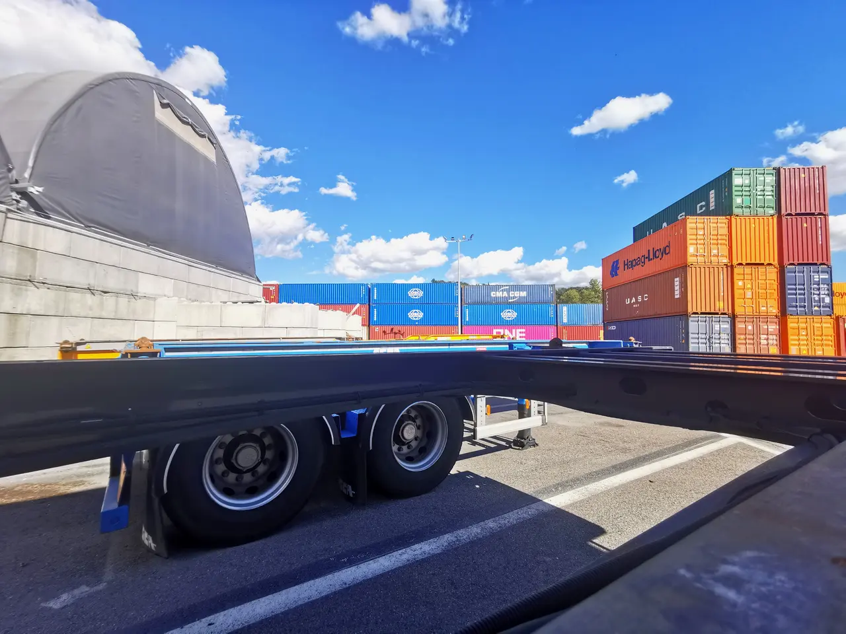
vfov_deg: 78.1
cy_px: 317
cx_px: 423
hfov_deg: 94.5
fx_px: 391
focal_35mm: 16
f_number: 2.2
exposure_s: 1/539
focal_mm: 2.35
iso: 50
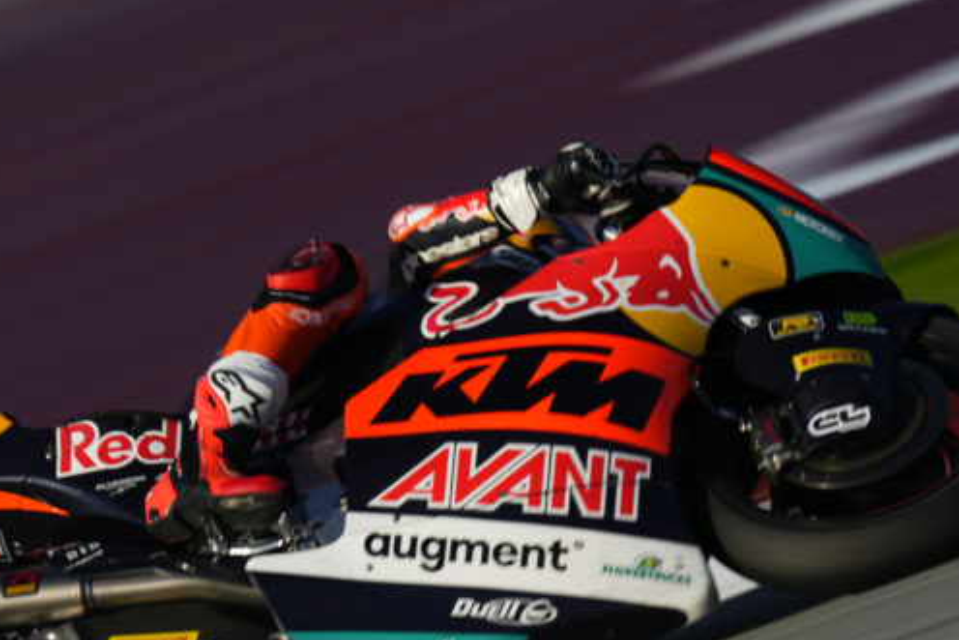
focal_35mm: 847
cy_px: 478
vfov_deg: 1.6
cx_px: 416
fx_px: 22568
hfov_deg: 2.4
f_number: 5
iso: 50
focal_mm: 560
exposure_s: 1/60
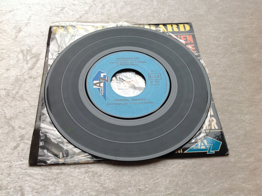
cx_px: 131
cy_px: 98
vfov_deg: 40.6
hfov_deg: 52.7
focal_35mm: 35
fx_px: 265
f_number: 2.4
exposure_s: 1/40
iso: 50
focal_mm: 4.28
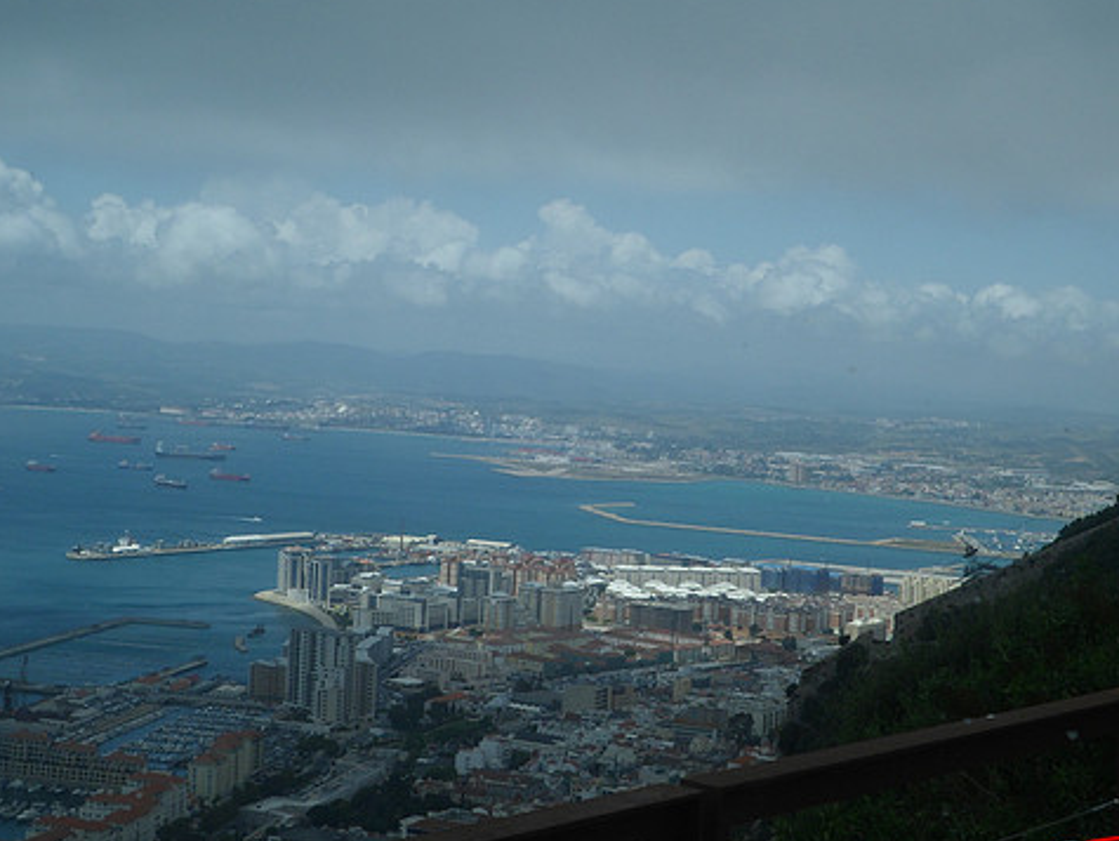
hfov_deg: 31.6
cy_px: 439
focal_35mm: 61
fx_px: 1973
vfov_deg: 24.1
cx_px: 598
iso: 80
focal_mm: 9.3
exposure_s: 1/750
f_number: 4.7
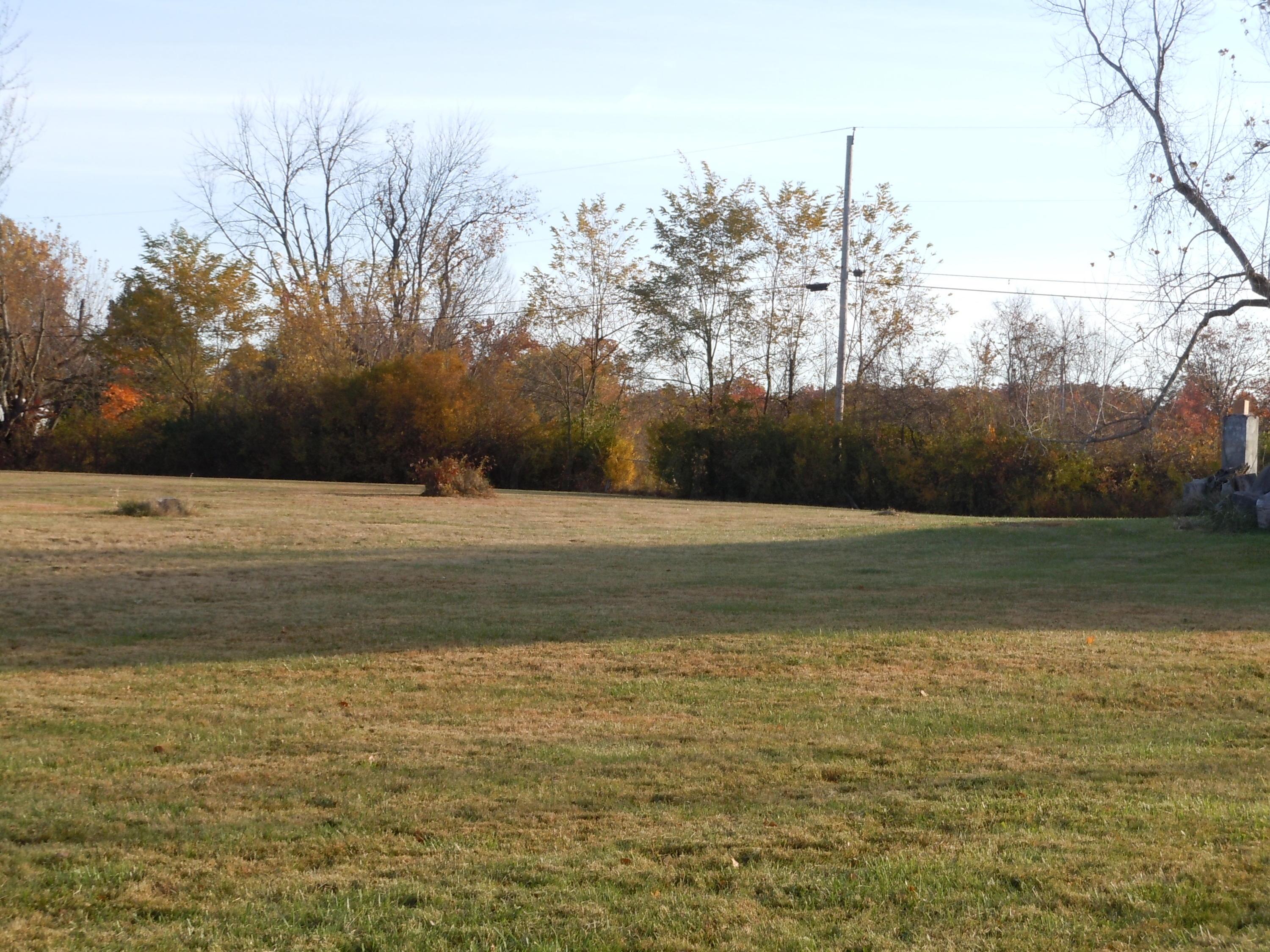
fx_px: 2715
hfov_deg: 26.3
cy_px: 476
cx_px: 635
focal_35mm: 74
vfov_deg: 19.9
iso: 100
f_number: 5.2
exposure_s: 1/200
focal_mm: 13.2
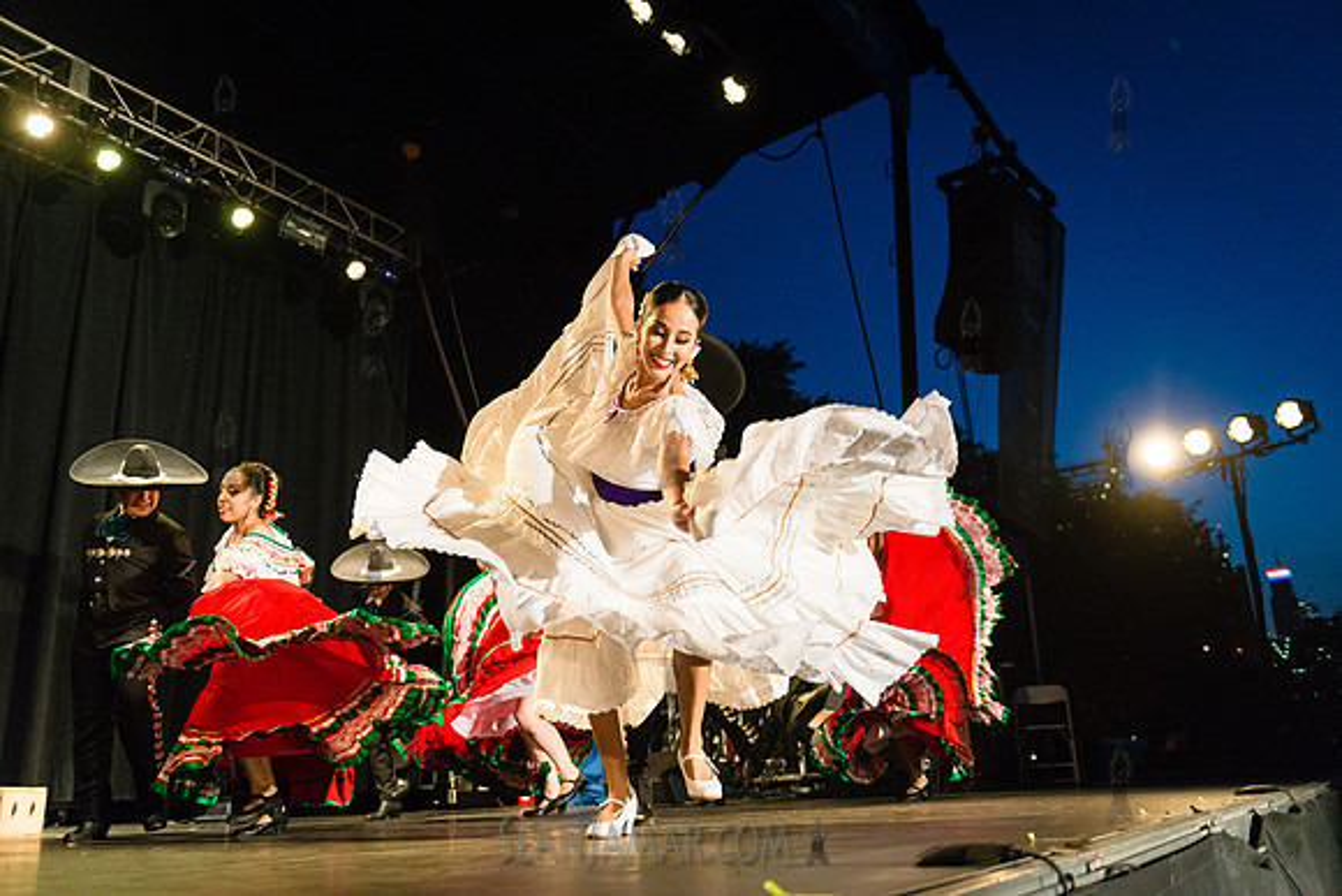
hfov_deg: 60.3
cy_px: 448
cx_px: 671
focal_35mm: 31
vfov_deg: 42.3
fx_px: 1156
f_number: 2.8
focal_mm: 31
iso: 4000
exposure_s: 1/500
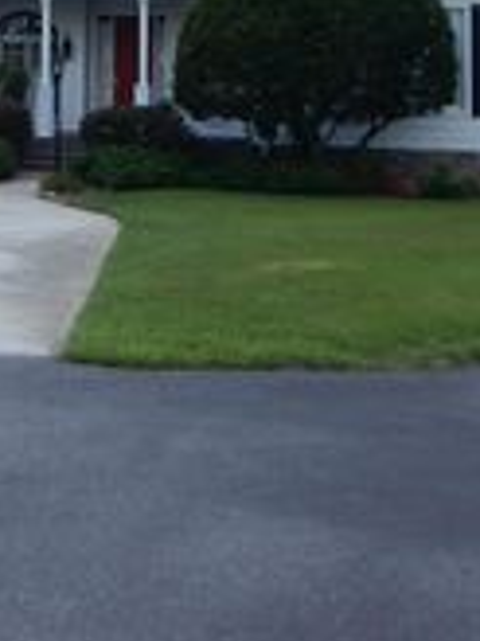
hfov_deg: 18.7
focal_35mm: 76
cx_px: -31
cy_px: -33
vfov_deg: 24.2
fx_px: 1405
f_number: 3.7
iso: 125
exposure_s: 1/1000
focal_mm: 4.5
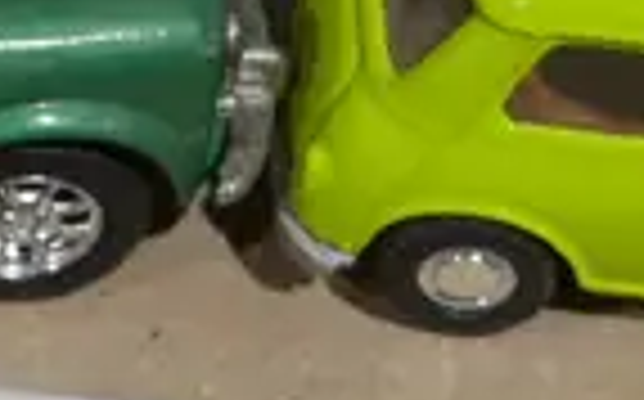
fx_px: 7468
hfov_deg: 4.9
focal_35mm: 426
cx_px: -369
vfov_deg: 3.1
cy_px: 27
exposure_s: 1/60
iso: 500
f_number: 5.3
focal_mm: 28
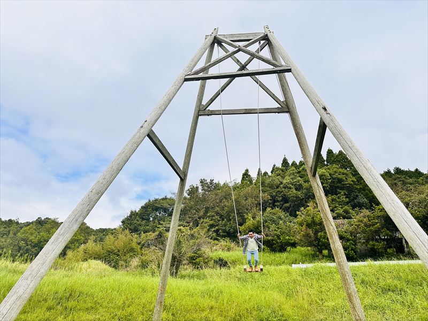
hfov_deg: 71.6
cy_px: 160
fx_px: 297
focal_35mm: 24
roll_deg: -3.8
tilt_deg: +28.0
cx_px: 214
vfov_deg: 56.8
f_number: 1.78
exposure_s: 1/6211
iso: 80
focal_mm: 6.86
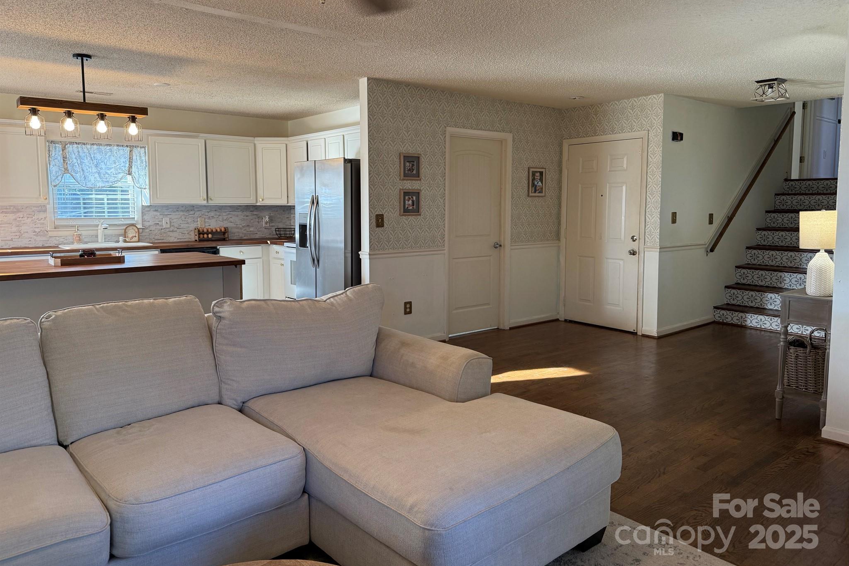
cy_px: 252
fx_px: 589
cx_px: 425
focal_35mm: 25
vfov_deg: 51.2
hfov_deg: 71.5
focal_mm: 6.76
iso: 160
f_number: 1.78
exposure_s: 1/60
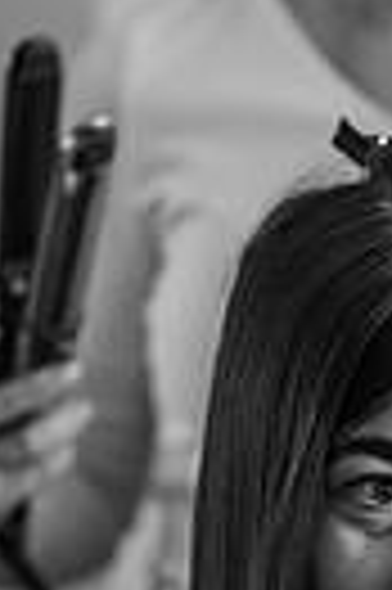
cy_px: 491
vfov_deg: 7.1
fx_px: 4782
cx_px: 570
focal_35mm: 292
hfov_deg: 4.7
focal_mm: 85
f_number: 1.8
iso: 900
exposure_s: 1/200
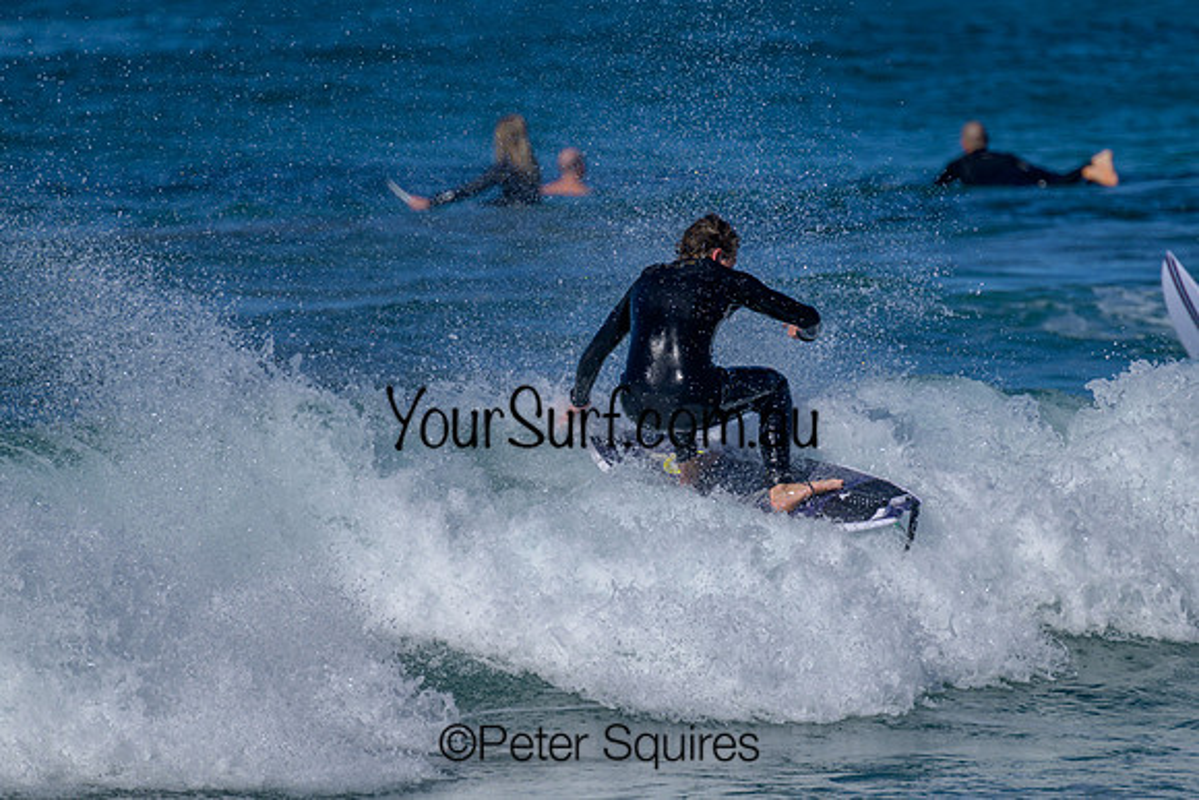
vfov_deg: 1.8
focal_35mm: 770
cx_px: 680
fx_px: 25655
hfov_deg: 2.7
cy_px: 424
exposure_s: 1/2000
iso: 250
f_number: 8
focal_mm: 560
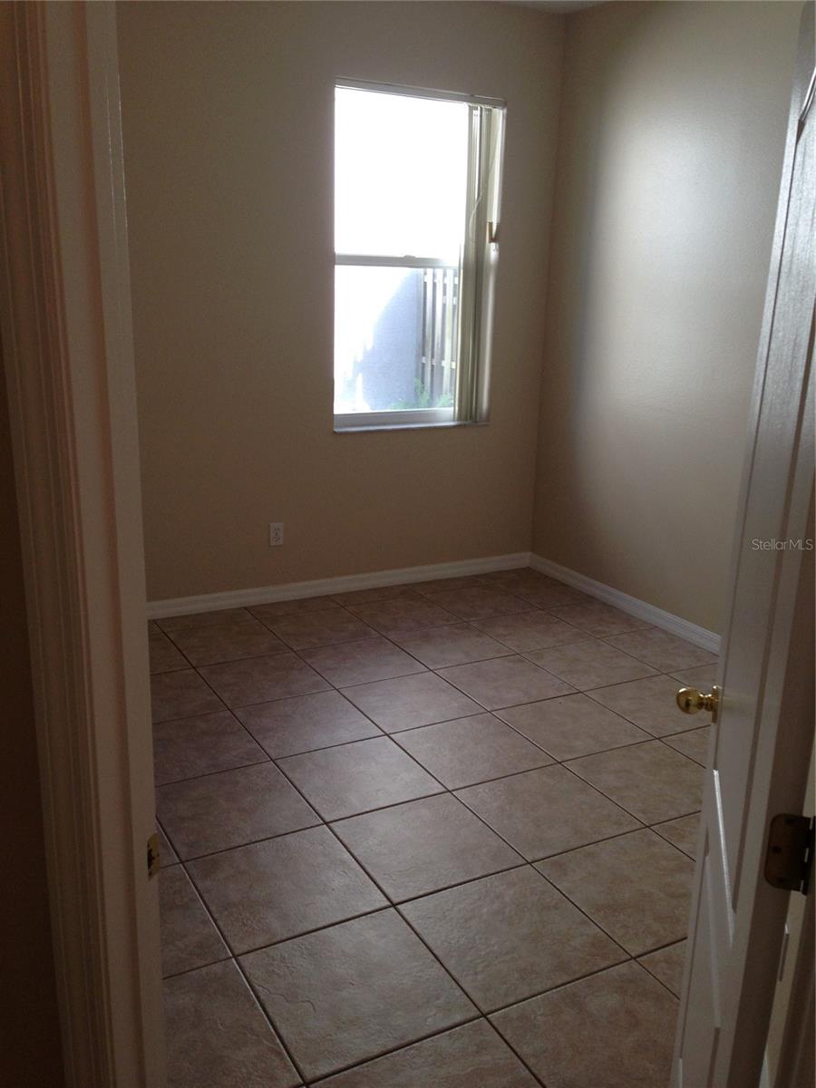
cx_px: 408
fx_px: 1037
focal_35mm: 33
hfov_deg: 42.9
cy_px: 544
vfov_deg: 55.4
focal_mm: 4.13
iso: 80
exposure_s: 1/120
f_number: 2.4
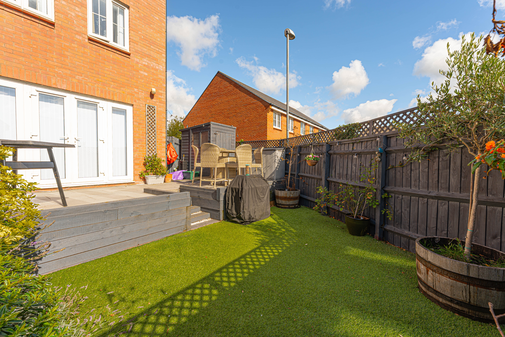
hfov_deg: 104.3
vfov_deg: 81.2
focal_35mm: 14
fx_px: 196
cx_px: 252
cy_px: 168
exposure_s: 1/100
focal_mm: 14
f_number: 10
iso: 100
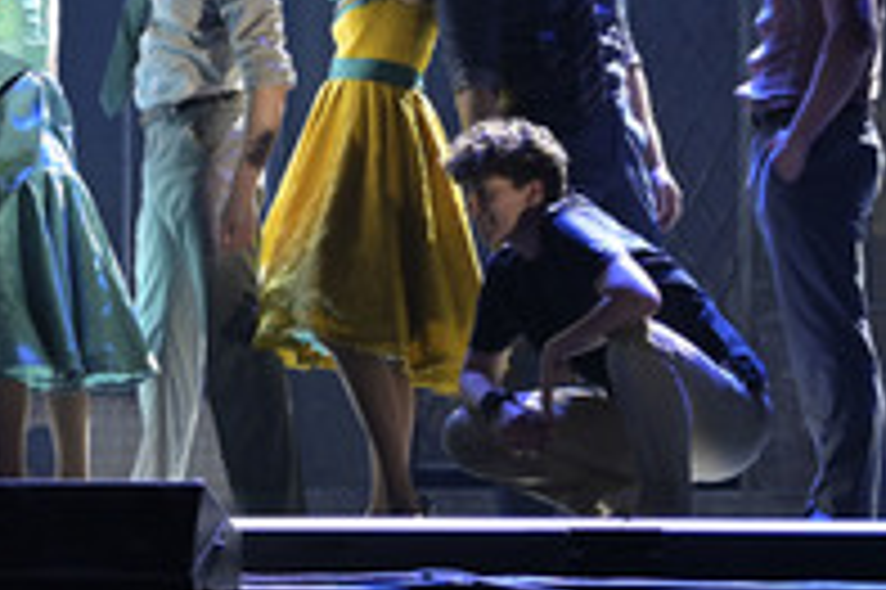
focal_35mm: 160
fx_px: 3934
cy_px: 189
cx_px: -88
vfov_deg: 8.6
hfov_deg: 12.6
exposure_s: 1/125
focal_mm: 70
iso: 1600
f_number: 4.5
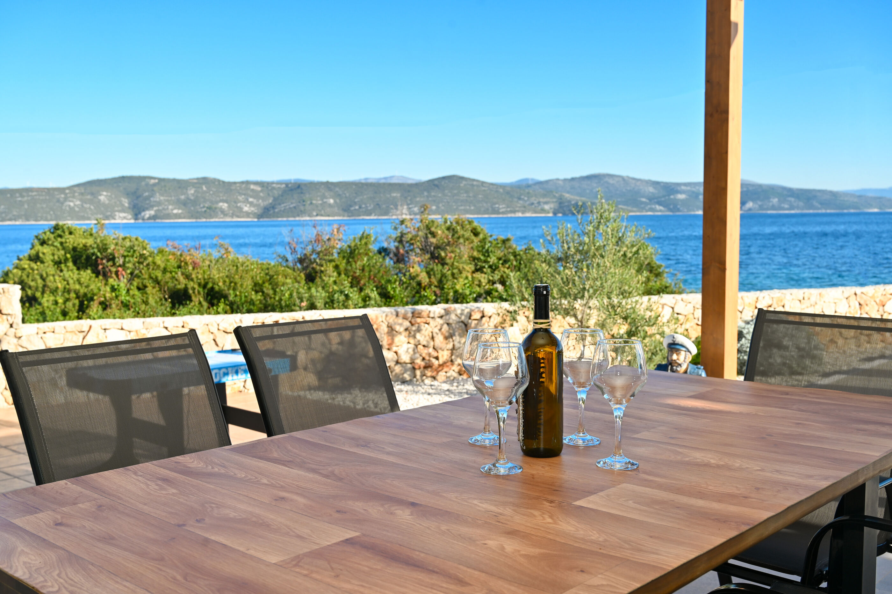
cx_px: 446
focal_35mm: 37
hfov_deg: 51.9
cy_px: 297
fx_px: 916
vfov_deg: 35.9
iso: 100
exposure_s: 1/200
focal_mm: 37
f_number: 8
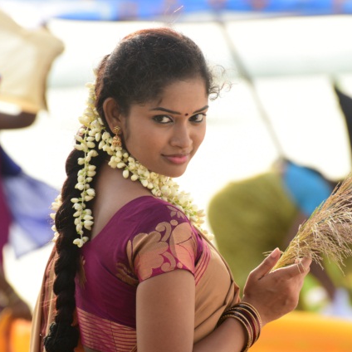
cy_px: 176
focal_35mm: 308
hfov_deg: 5.7
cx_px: 168
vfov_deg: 5.7
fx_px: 3543
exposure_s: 1/400
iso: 400
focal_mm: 240
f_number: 7.1
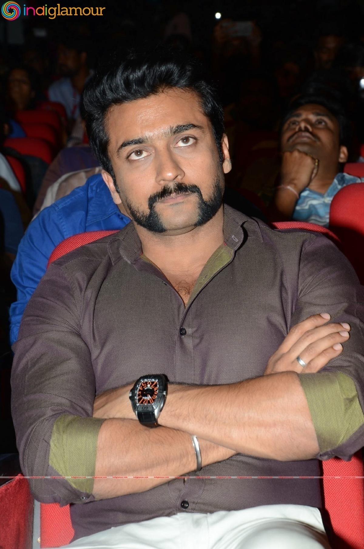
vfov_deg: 17.1
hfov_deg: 11.4
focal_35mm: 120
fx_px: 1829
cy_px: 274
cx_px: 182
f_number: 7.1
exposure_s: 1/125
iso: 400
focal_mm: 80
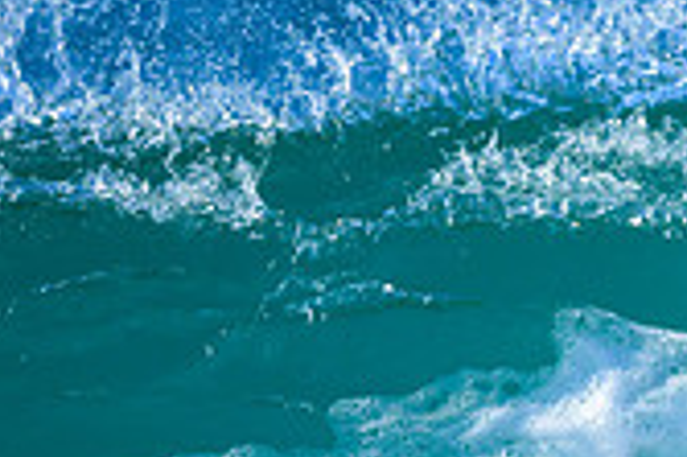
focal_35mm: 3063
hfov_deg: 0.7
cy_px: 666
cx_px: 1072
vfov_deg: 0.4
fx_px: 58394
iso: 400
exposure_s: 1/2500
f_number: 6.3
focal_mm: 800
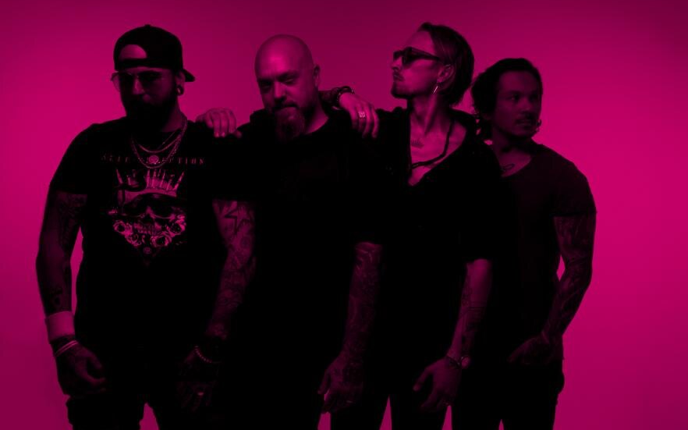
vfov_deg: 24.9
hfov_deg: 38.9
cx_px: 339
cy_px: 204
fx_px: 975
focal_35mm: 52
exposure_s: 1/400
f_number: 4.5
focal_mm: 50
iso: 400
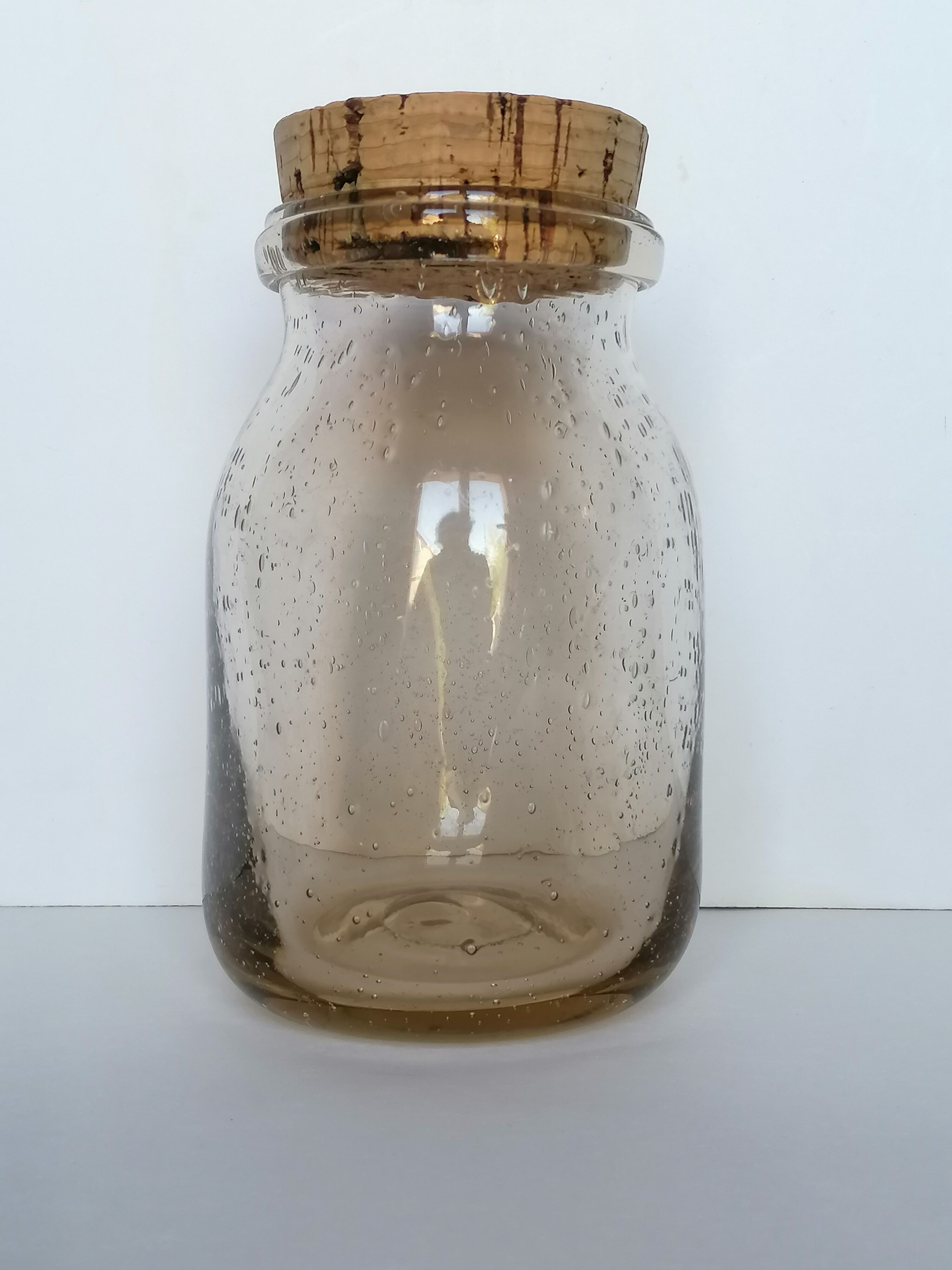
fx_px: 1760
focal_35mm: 48
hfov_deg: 30.3
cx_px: 476
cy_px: 635
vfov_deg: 39.7
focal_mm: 4.75
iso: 100
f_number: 1.8
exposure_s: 1/50
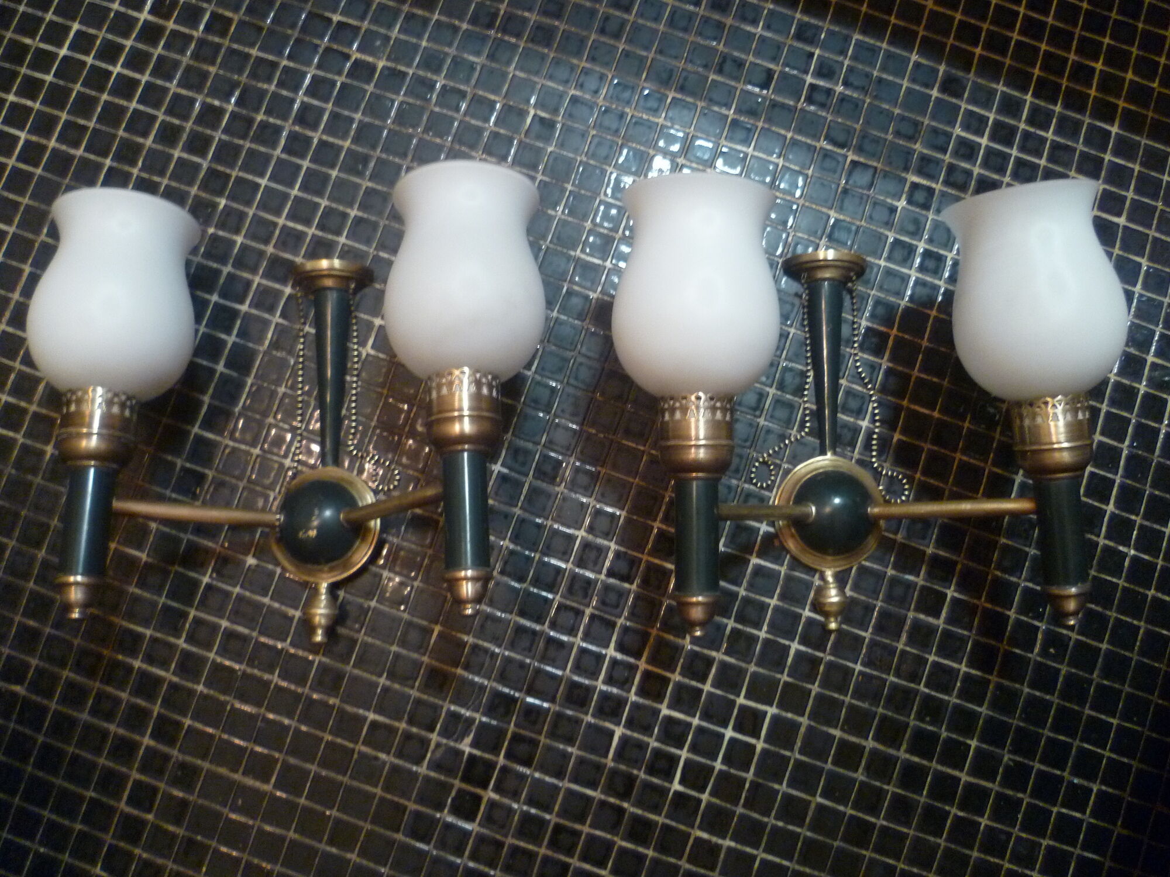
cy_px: 438
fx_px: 946
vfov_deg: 49.7
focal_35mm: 28
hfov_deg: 63.4
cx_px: 585
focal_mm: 5
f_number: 2.8
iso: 400
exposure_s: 1/4
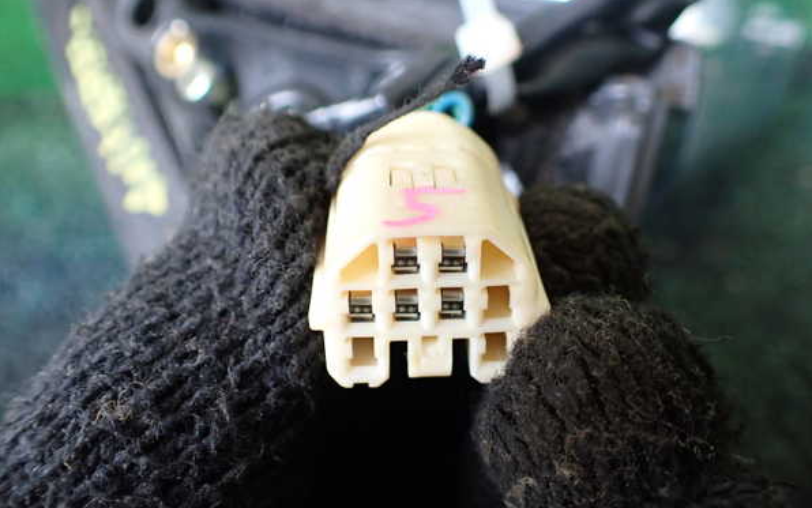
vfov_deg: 39.4
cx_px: 407
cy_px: 237
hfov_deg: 59.6
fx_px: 708
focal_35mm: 32
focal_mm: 5.4
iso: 500
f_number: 2.3
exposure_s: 1/125
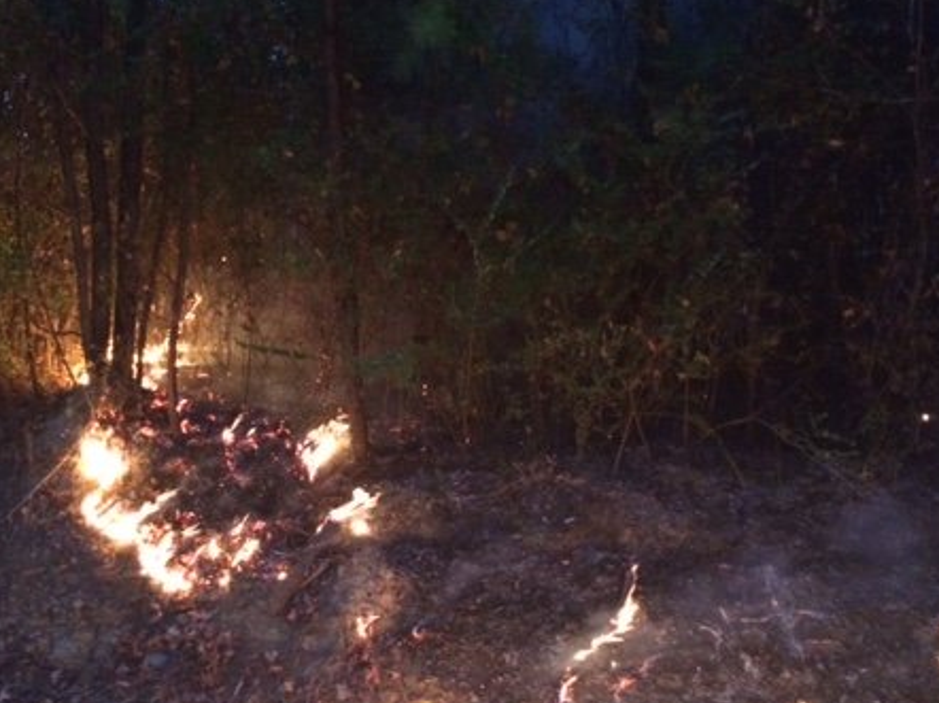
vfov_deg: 34.2
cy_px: 429
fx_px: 1139
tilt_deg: -3.5
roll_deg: -1.6
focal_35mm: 42
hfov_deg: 44.5
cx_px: 353
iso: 400
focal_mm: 4.15
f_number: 2.2
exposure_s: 1/15
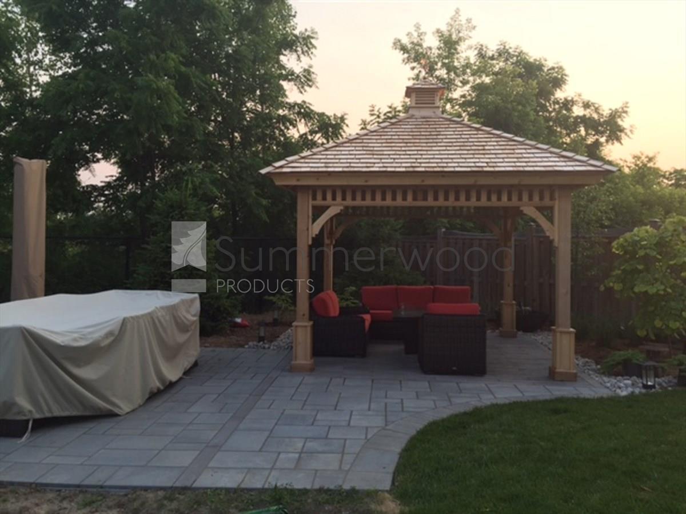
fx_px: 575
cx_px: 343
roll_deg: -1.1
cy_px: 257
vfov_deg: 48.2
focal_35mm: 29
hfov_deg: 61.7
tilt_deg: -1.5
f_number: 2.2
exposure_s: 1/126
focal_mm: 4.15
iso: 32
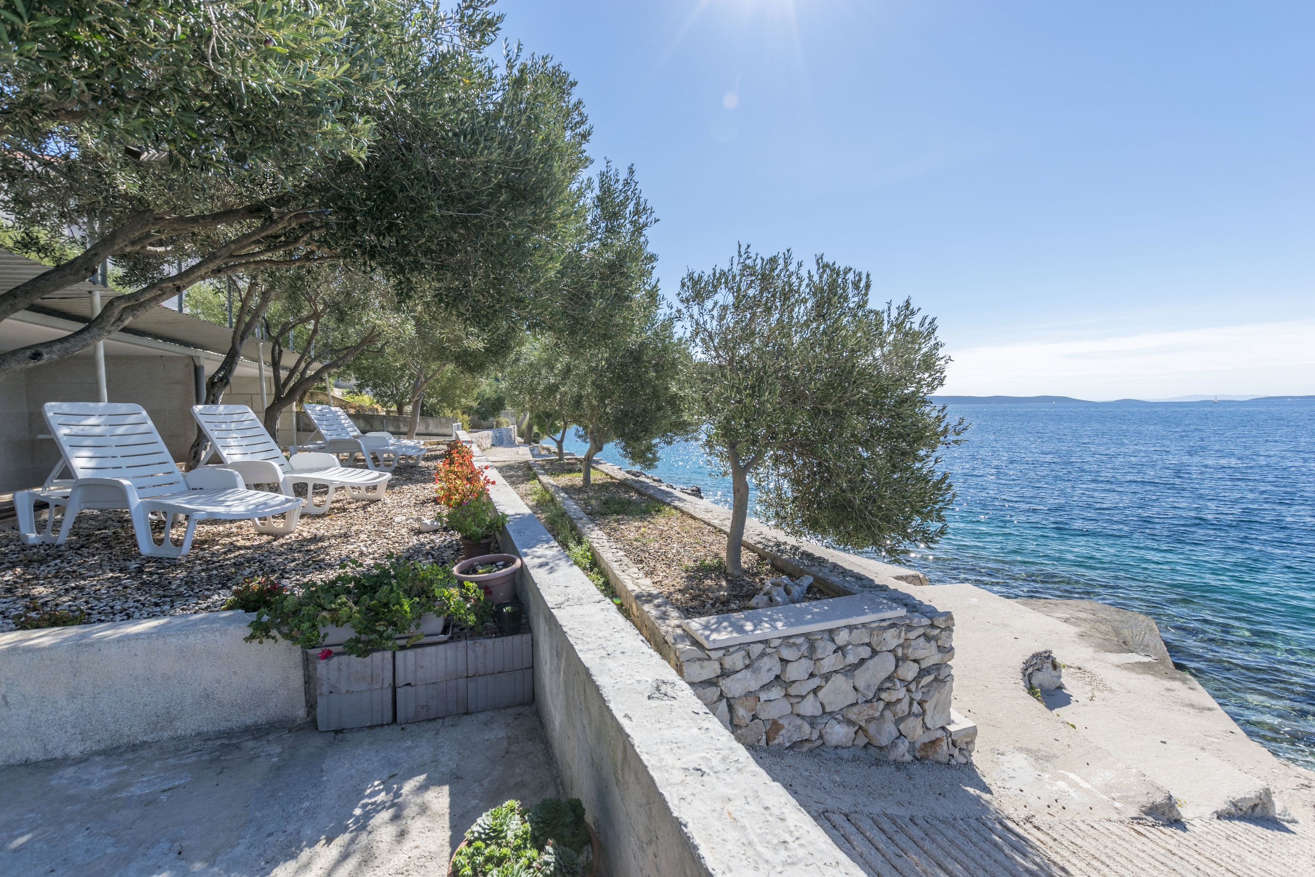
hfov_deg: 100.4
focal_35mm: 15
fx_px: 548
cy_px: 438
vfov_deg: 77.3
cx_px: 658
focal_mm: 10
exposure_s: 1/320
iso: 100
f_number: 8
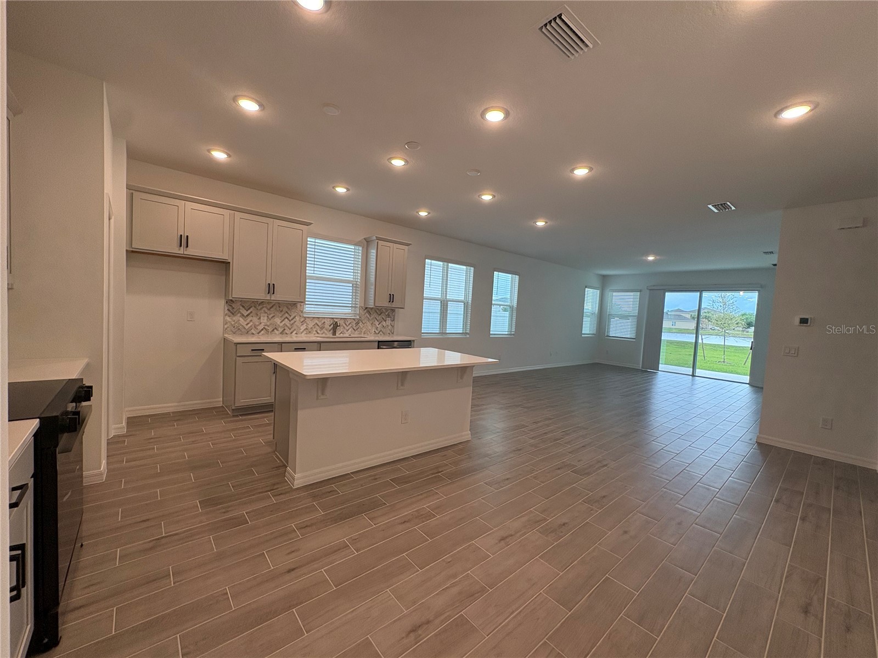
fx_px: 355
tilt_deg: -3.5
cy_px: 329
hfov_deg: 102.1
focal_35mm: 14
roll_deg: -2.7
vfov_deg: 85.7
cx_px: 439
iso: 100
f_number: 2.2
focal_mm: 2.22
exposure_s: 1/120
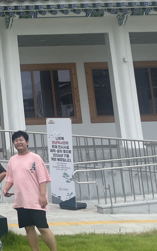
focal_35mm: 82
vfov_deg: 24.6
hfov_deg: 13.6
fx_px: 561
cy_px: 35
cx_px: -157
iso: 50
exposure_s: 1/2179
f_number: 1.6
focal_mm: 5.1
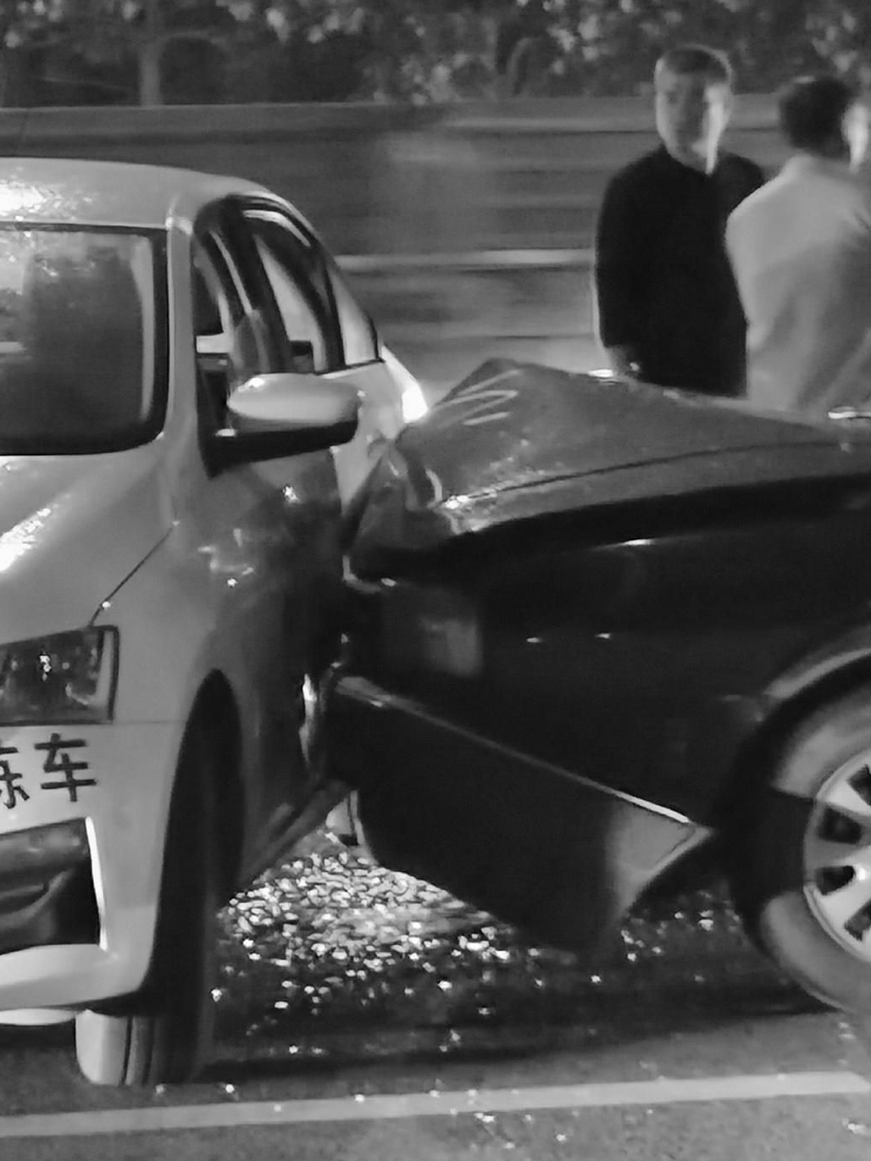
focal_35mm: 142
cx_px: 357
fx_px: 4762
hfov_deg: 10.4
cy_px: 526
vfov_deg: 13.9
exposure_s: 1/16.7
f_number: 1.8
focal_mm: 5.58
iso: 2000
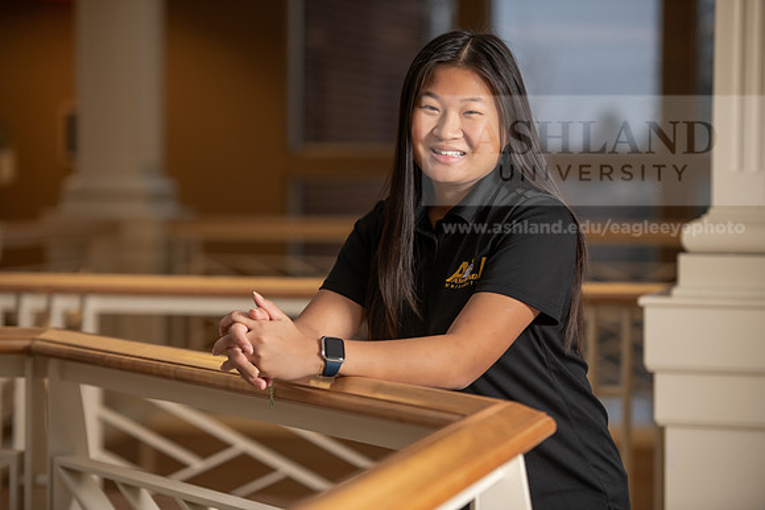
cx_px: 382
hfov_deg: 17.6
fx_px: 2465
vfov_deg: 11.8
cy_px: 255
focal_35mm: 116
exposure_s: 1/200
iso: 800
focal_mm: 116
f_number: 3.2
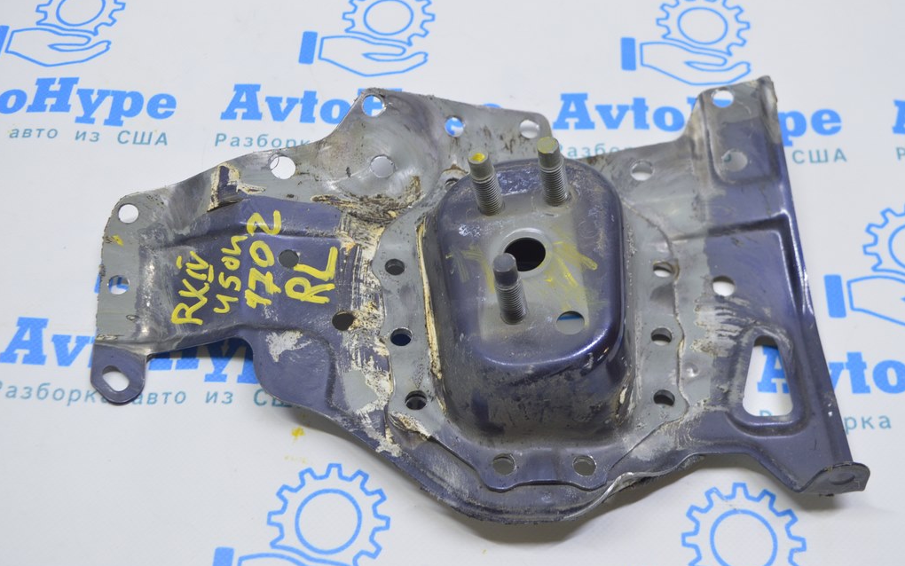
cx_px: 452
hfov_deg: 43.5
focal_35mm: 46
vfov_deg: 28.0
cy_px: 269
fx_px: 1135
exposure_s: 1/20
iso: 400
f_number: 5.6
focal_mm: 30
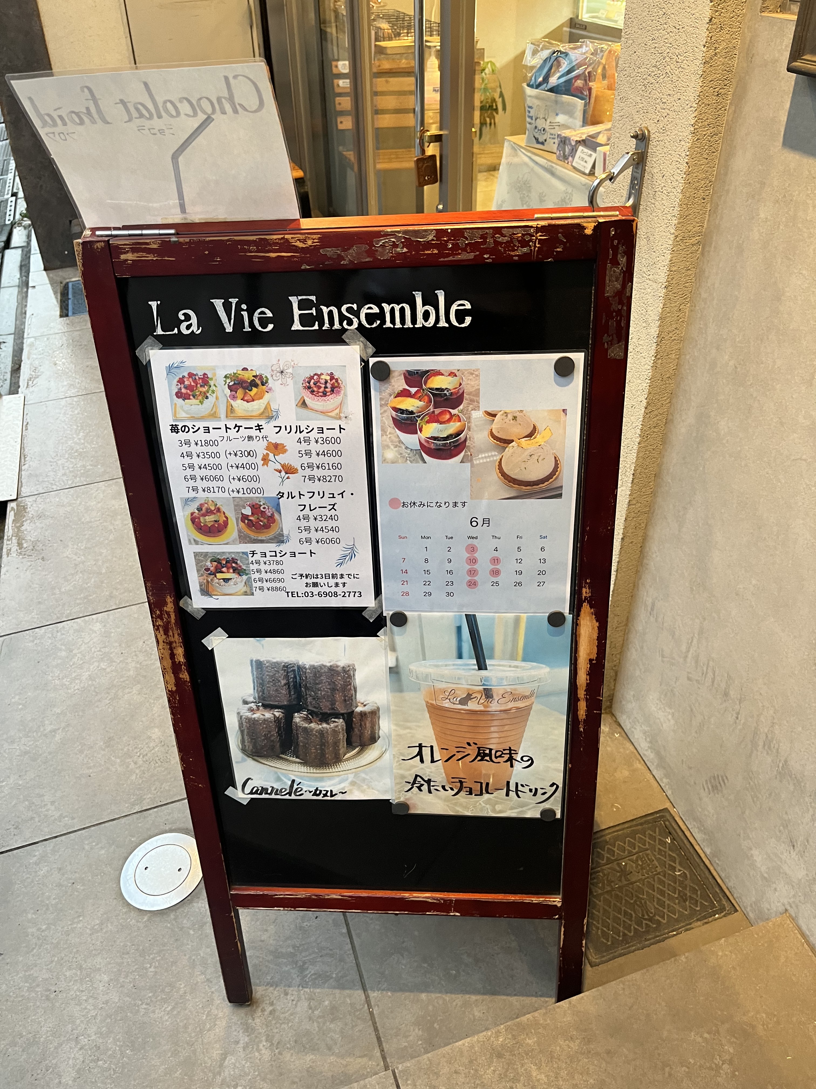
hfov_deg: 53.1
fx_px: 817
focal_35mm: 26
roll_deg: +1.1
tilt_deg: -36.3
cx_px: 408
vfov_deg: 67.3
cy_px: 544
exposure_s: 1/50
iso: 125
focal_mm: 5.1
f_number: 1.6
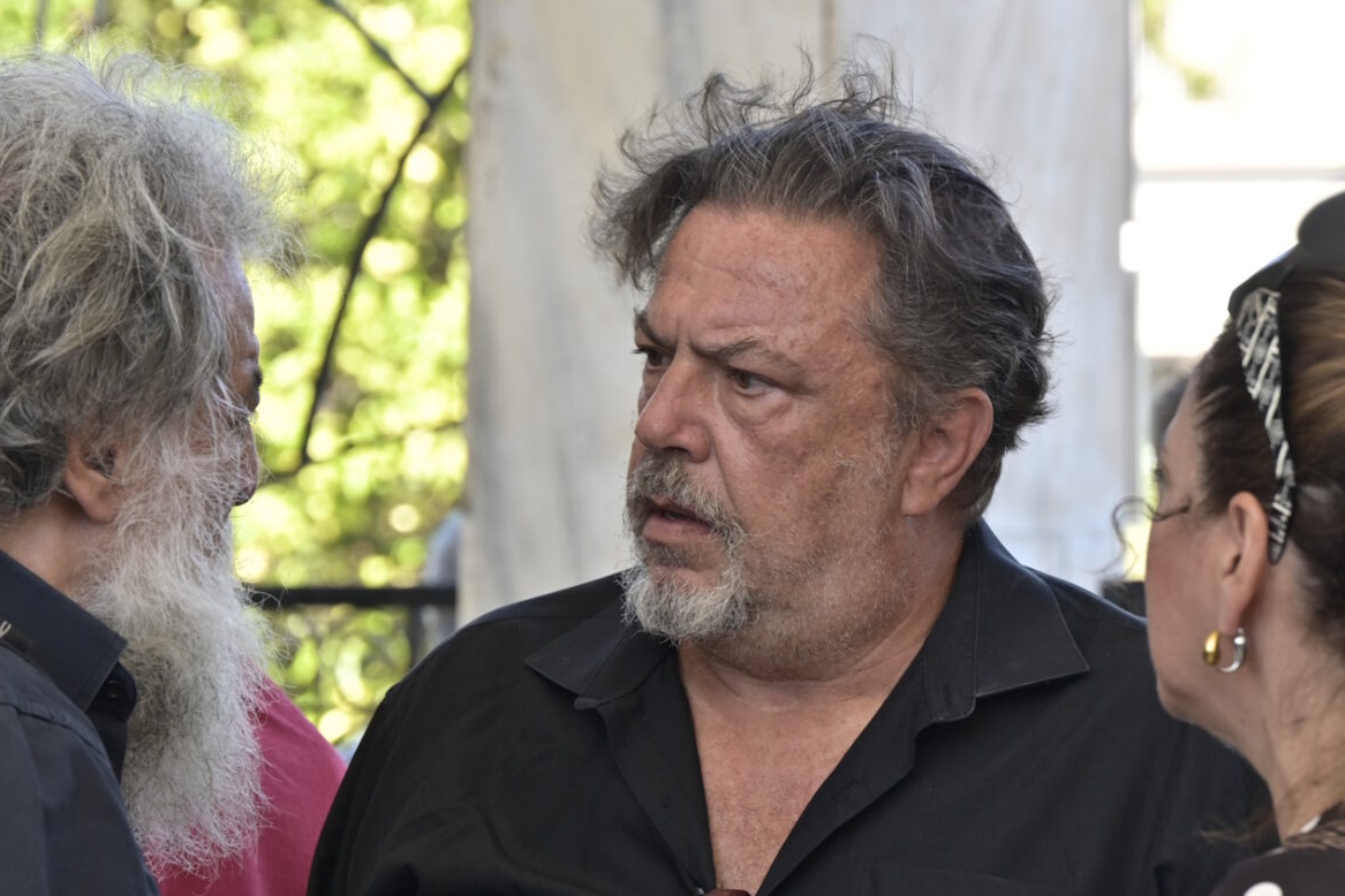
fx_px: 9489
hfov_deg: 8.1
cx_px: 688
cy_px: 455
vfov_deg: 5.4
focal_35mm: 254
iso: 500
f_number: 8
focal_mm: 165
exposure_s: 1/160
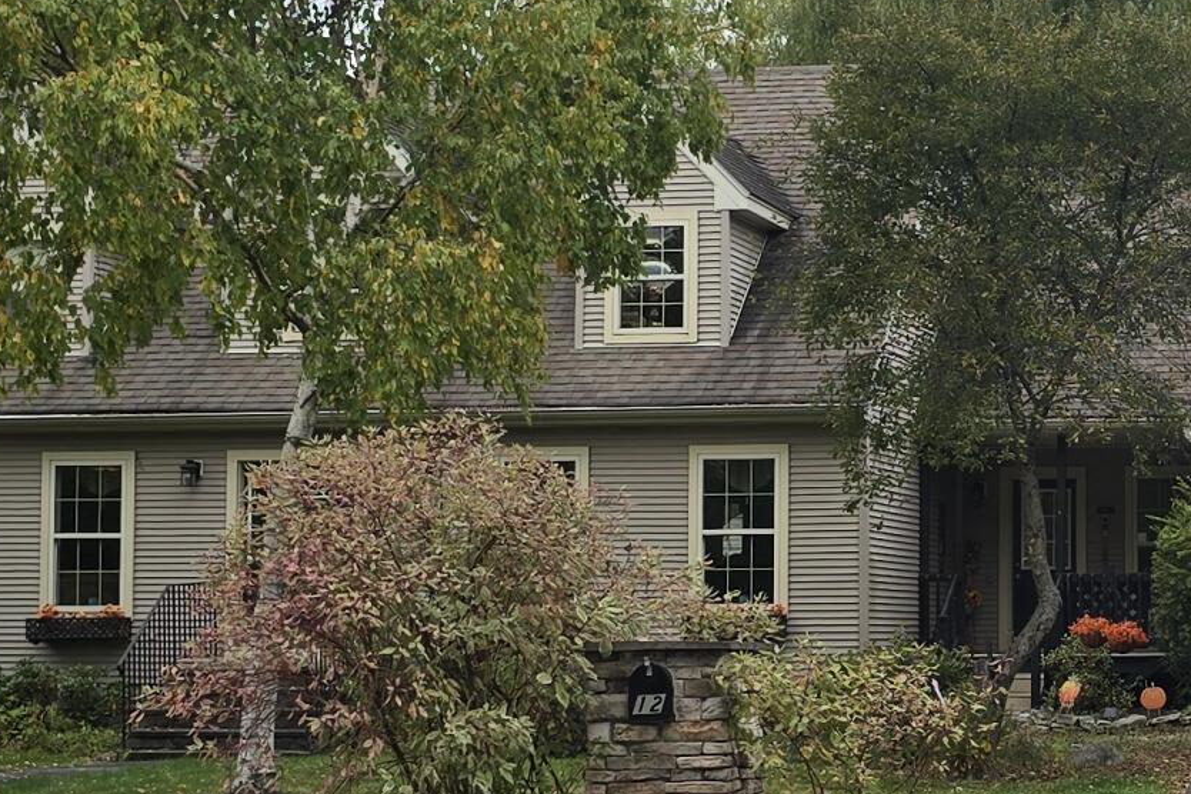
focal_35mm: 86
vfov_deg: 15.9
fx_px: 2845
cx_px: 1117
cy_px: 444
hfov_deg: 22.9
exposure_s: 1/182
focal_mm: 6.3
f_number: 1.7
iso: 12
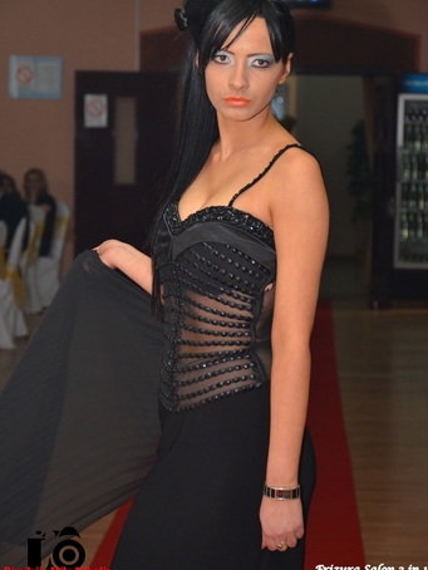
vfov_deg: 15.9
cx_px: 215
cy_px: 267
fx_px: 2035
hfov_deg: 12.0
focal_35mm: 124
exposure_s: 1/100
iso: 1000
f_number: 5.3
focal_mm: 75
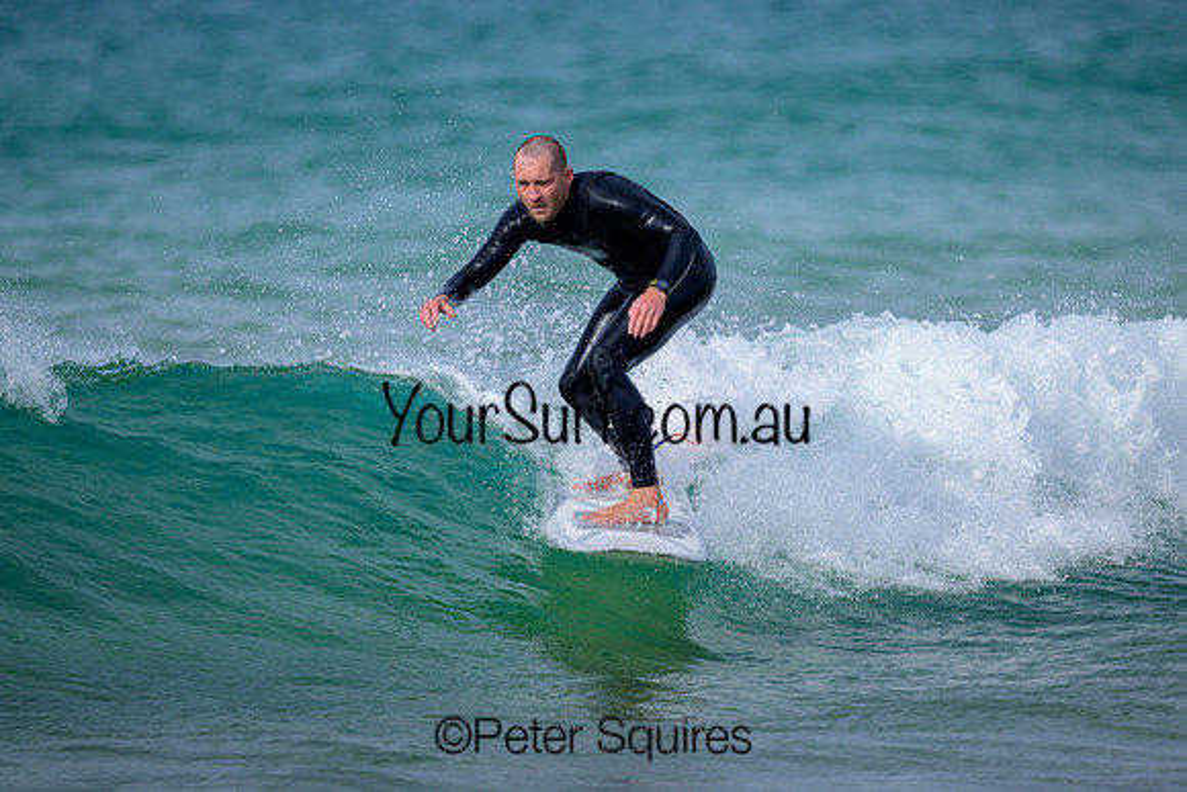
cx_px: 594
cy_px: 396
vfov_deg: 1.7
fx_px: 26383
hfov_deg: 2.6
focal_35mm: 800
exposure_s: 1/1250
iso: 180
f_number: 6.3
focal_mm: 800
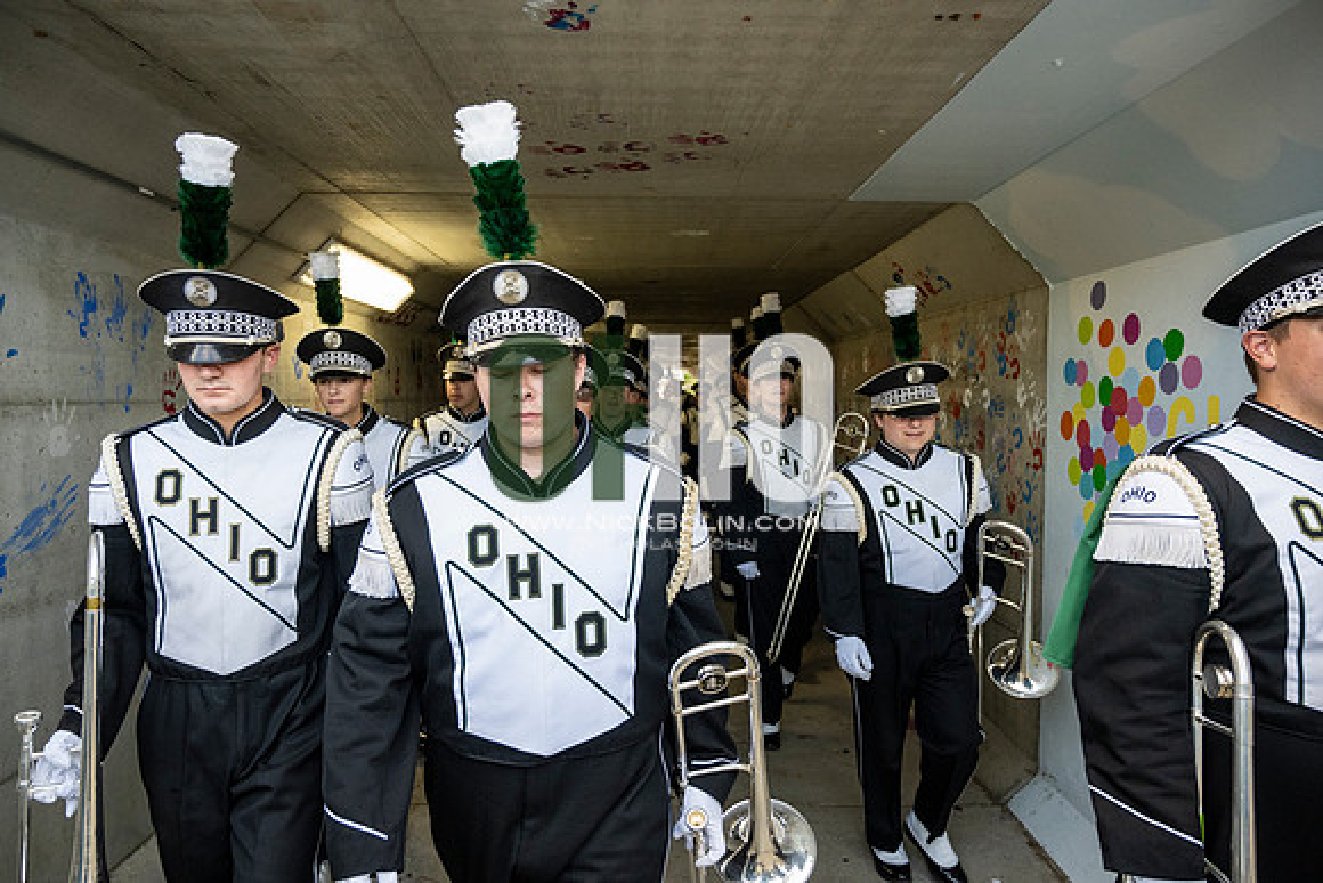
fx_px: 882
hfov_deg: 73.7
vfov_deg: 53.2
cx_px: 662
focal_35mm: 24
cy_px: 442
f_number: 4
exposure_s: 1/800
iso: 1600
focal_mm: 24
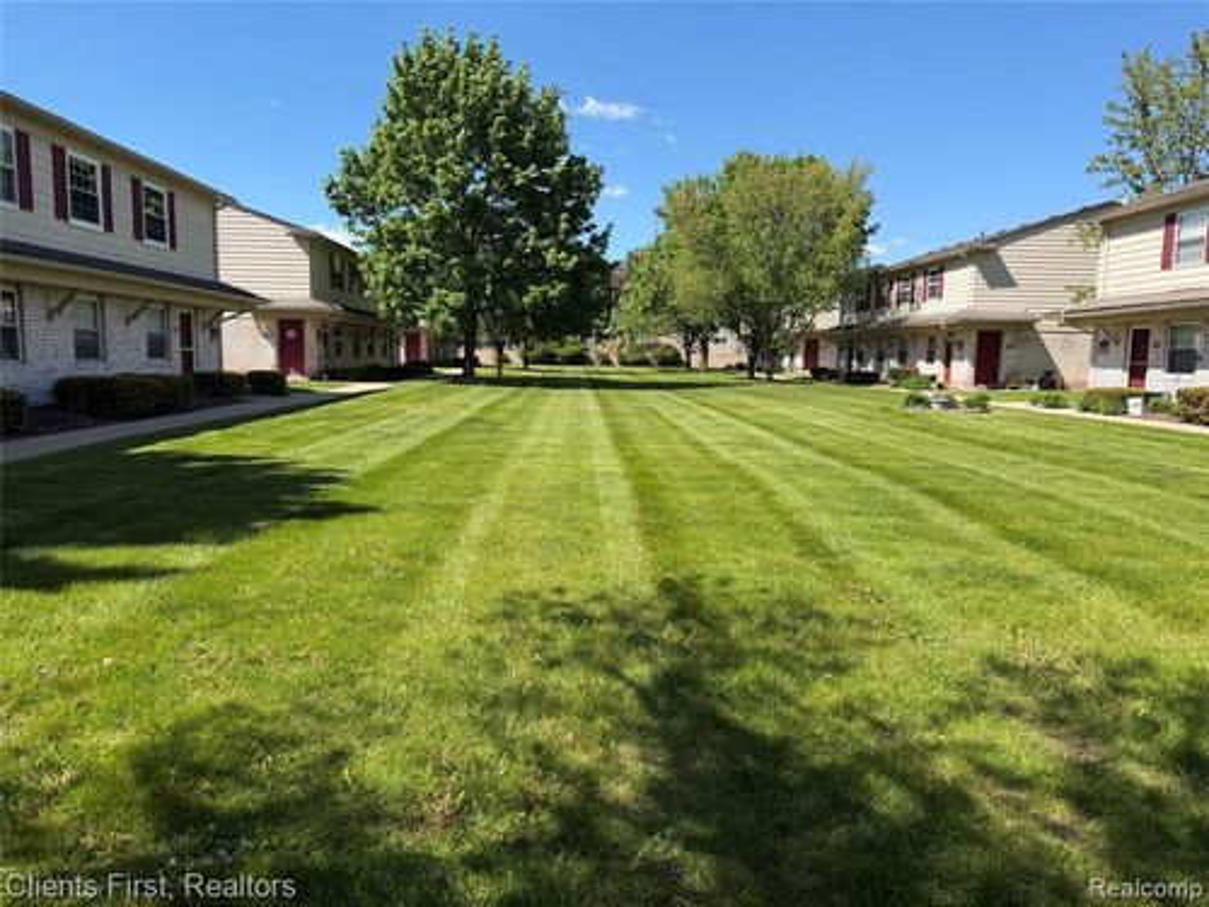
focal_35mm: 24
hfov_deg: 71.6
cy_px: 454
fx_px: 838
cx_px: 604
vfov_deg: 56.8
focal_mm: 6.76
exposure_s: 1/2907
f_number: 1.78
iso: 80
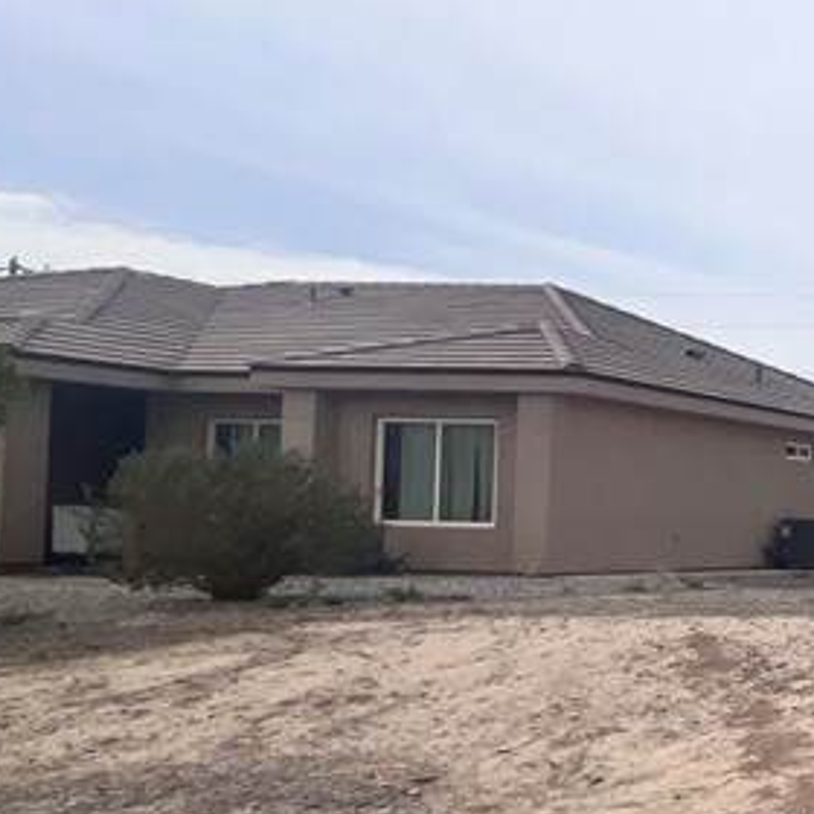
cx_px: 1401
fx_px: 1117
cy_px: 529
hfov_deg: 23.7
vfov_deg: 39.6
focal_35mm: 42
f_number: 1.8
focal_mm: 1.57
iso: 32
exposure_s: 1/4065
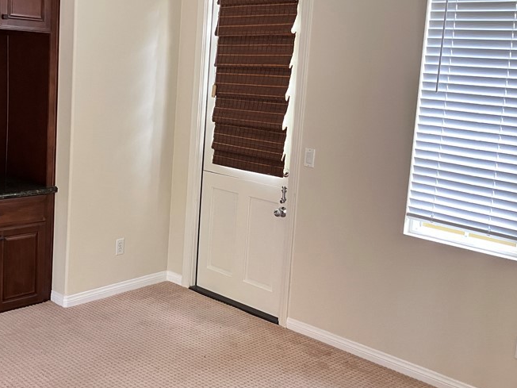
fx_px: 657
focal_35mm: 44
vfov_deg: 32.8
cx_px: 169
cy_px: 152
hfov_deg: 42.3
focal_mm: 3.99
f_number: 1.8
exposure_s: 1/60
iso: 200
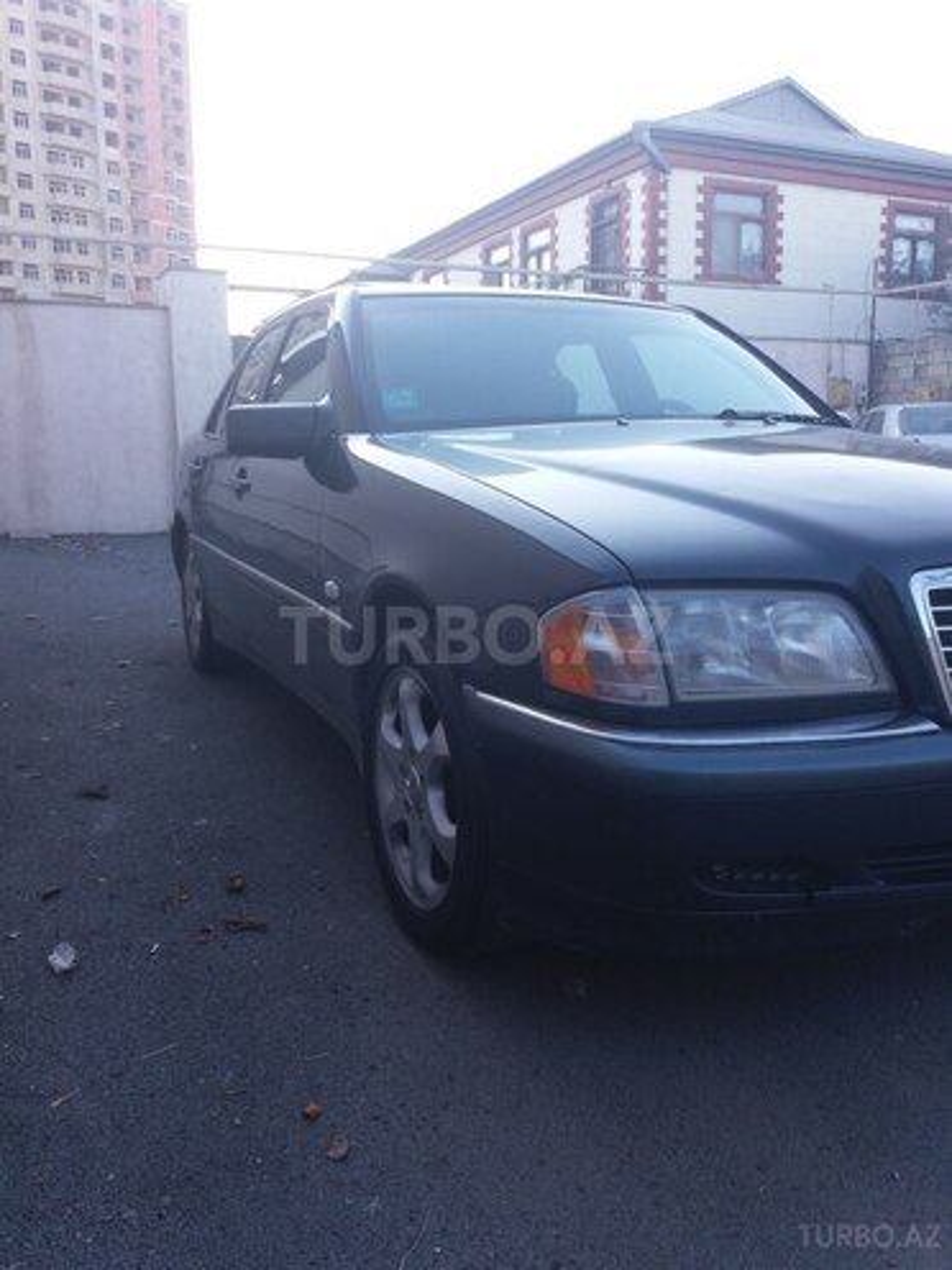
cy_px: 635
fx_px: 1027
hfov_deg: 49.7
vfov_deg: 63.4
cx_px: 476
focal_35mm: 28
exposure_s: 1/206
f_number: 1.9
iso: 64
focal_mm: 3.7
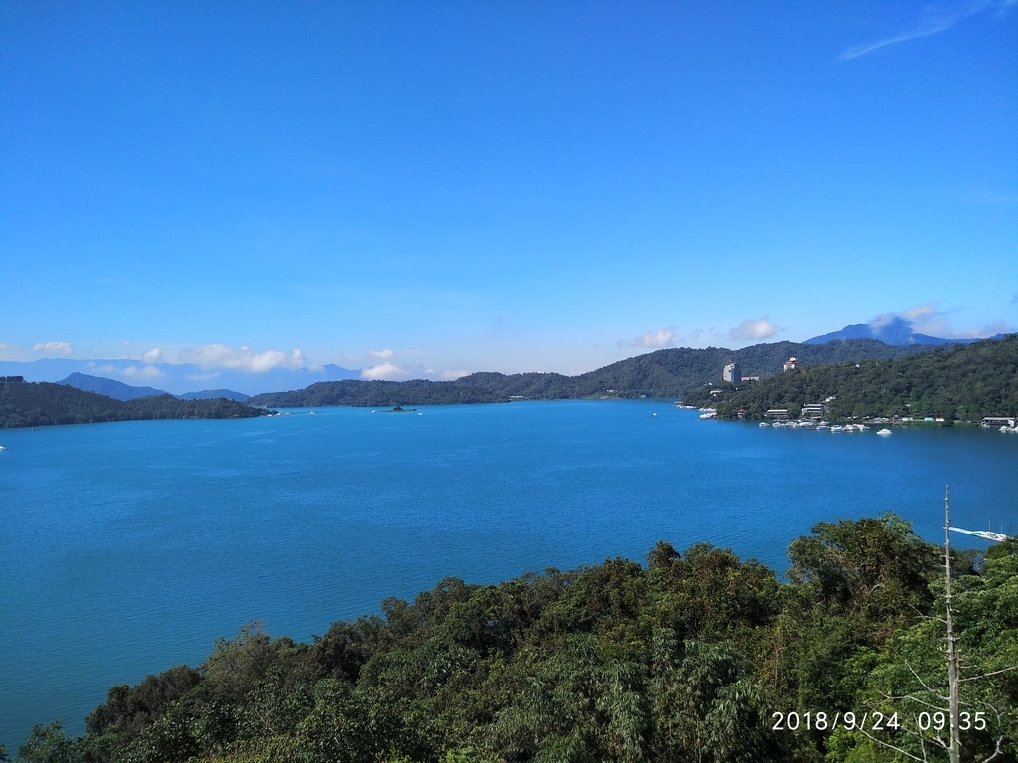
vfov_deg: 61.1
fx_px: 647
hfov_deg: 76.4
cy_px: 382
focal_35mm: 22
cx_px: 509
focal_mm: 3.81
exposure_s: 1/1188
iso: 100
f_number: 2.2
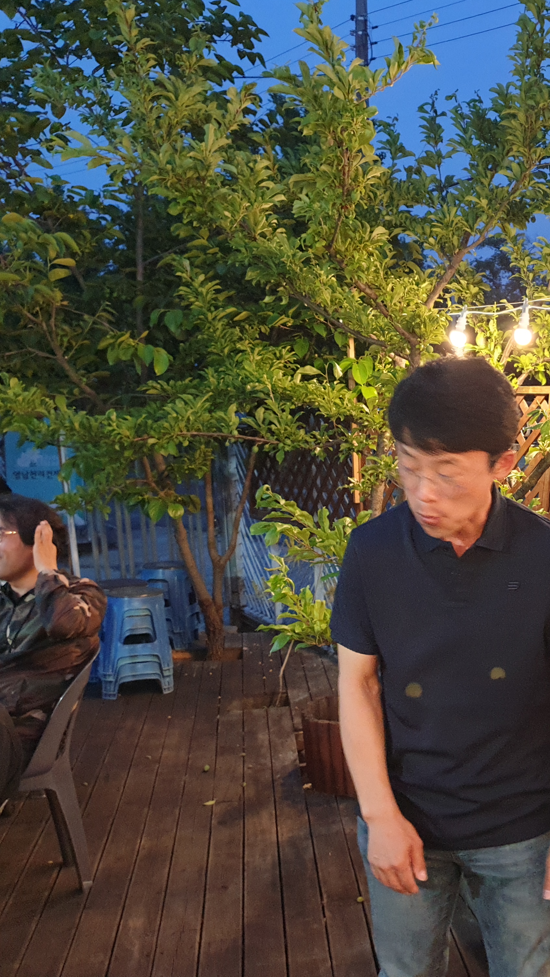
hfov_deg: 29.4
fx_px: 985
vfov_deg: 52.8
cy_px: 488
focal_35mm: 38
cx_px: 530
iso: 400
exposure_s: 1/60
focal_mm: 4.3
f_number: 1.5
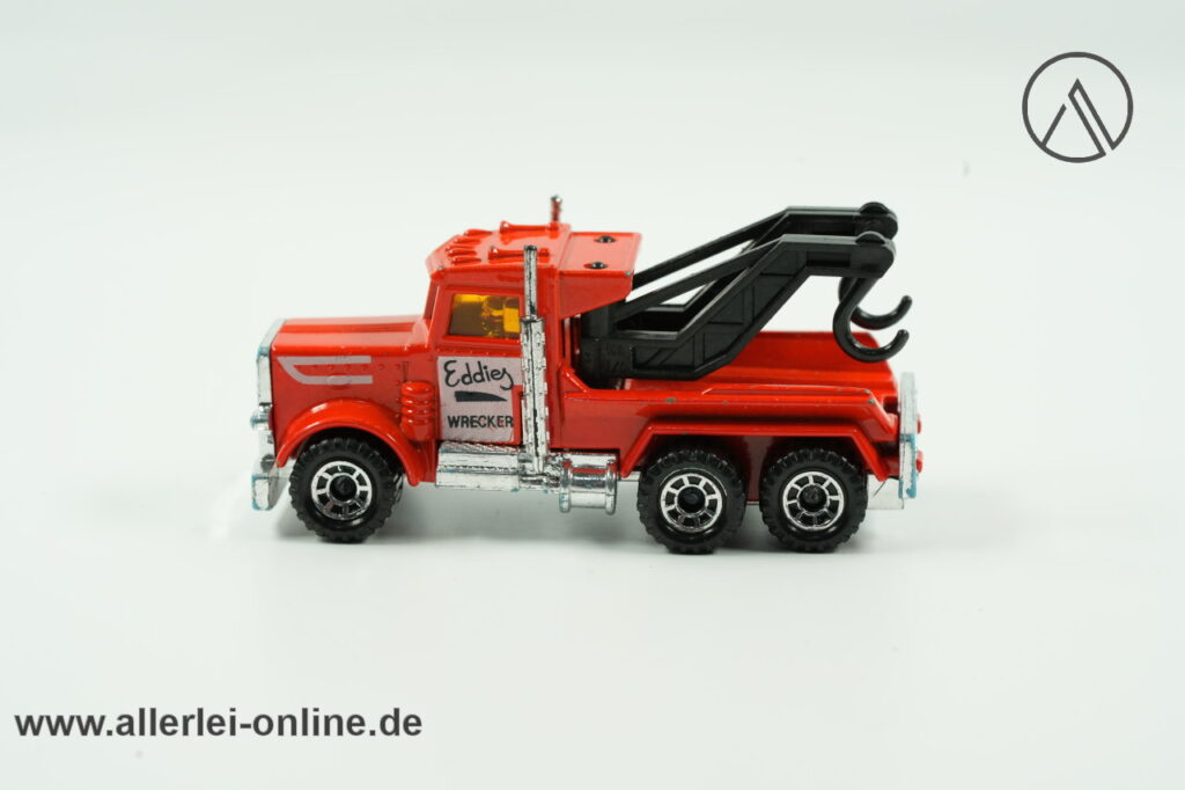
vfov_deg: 15.2
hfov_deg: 22.6
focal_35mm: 90
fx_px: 2961
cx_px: 592
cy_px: 395
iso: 500
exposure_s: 1/15
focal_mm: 90
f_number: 10
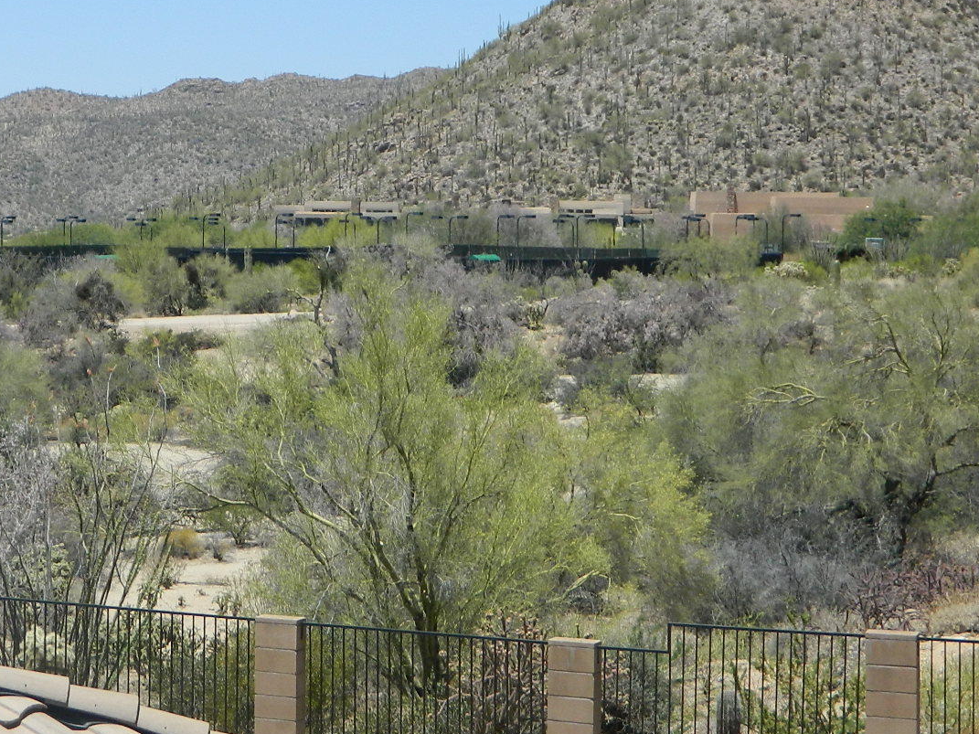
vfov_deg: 13.5
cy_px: 198
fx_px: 3082
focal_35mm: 109
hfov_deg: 17.9
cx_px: 167
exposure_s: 1/200
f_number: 10.7
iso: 110
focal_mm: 10.2
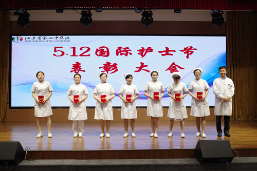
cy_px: 86
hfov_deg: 54.5
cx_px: 128
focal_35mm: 35
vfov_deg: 37.8
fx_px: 250
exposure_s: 1/100
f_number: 2.8
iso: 200
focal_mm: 18.3
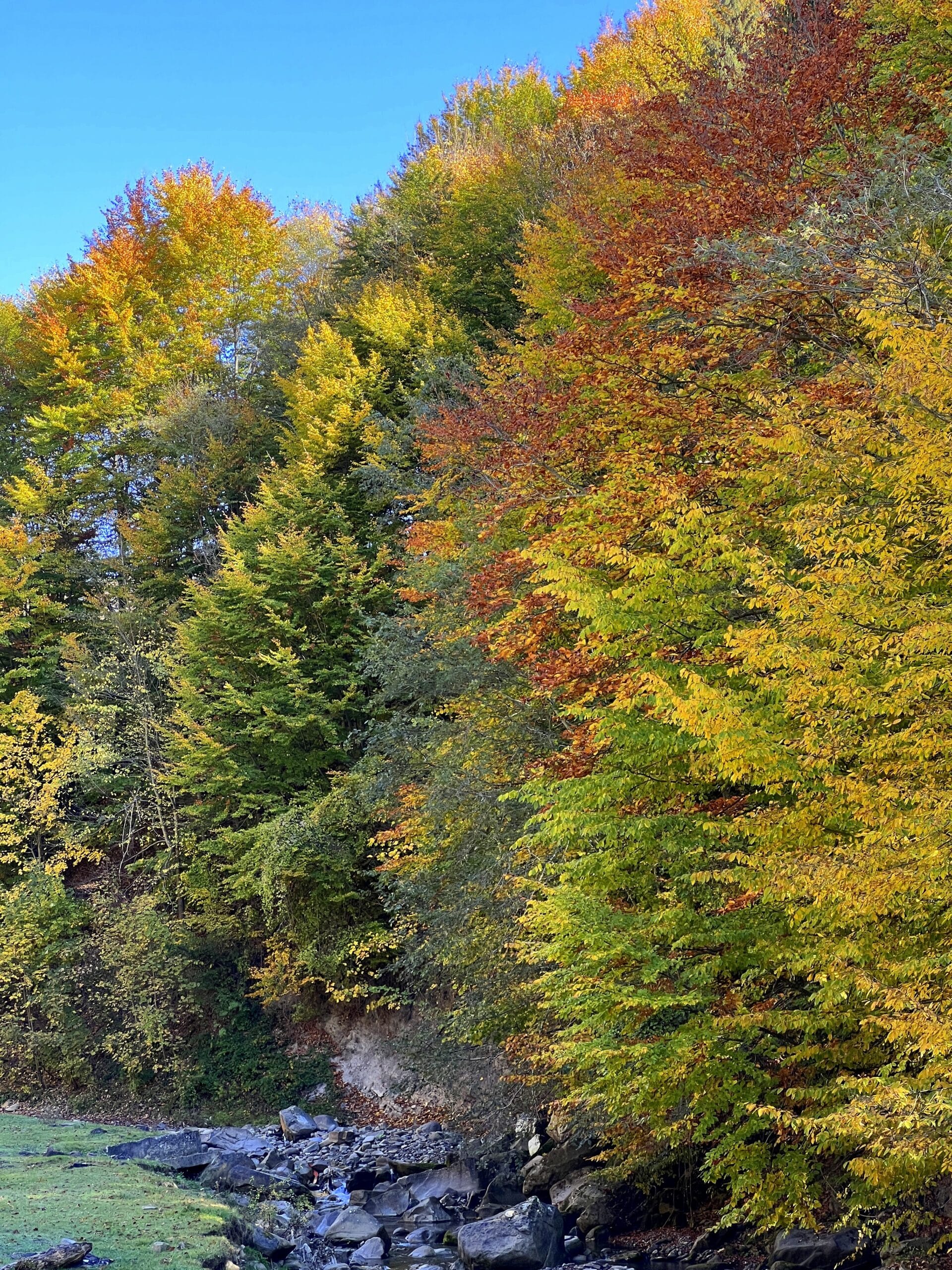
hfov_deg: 19.1
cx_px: 476
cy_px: 635
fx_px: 2824
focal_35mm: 77
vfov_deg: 25.3
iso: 50
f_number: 2.8
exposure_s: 1/99
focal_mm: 9
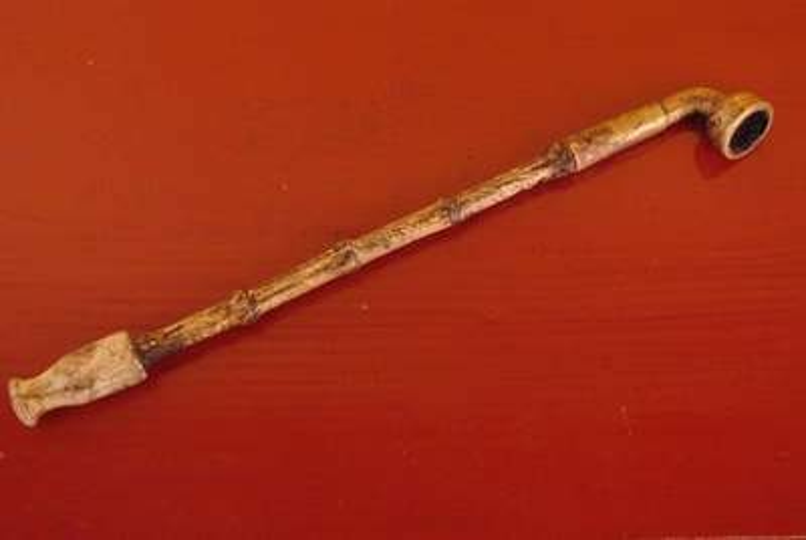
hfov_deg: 35.0
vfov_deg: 23.9
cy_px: 270
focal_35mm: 57
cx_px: 403
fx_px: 1278
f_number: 6.7
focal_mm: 37.5
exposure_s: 1/10
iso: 1600
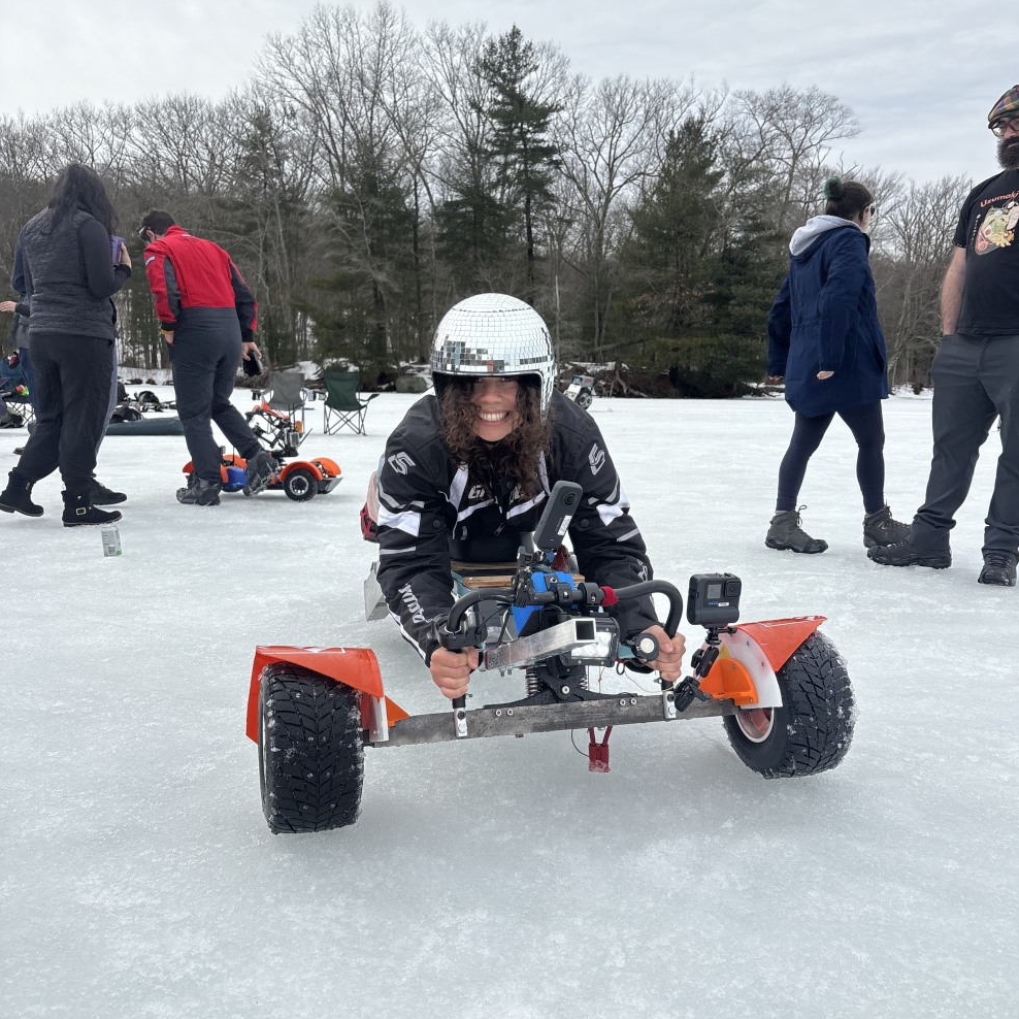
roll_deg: -0.8
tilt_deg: -6.0
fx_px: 1032
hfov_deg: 52.5
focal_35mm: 31
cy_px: 479
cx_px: 510
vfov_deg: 52.5
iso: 50
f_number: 1.6
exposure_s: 1/3831
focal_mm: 5.96
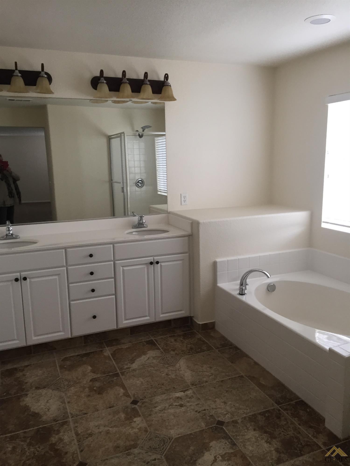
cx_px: 175
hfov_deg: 48.2
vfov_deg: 61.7
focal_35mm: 29
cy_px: 233
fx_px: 391
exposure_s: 1/30
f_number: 2.2
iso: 50
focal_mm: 4.15
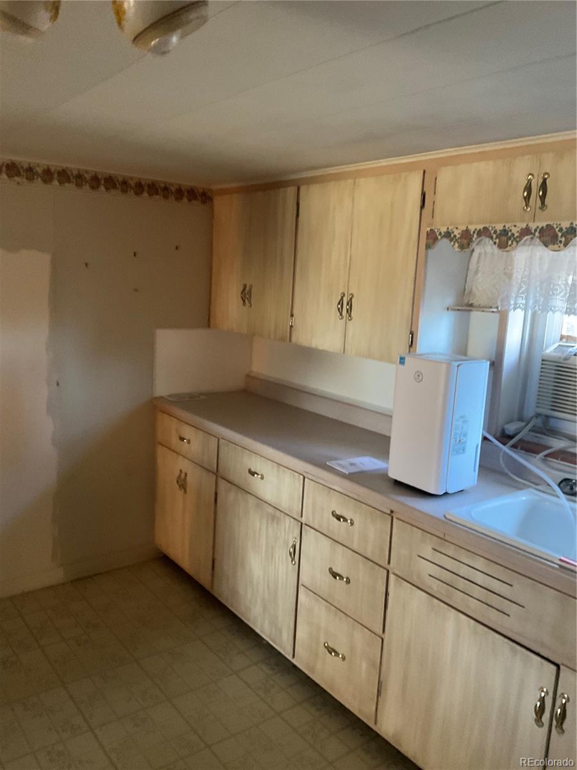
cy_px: 385
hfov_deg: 48.2
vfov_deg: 61.7
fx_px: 645
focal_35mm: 29
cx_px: 288
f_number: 1.8
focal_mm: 3
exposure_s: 1/30
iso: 250
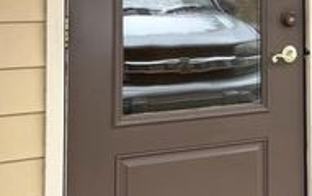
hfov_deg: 27.6
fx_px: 613
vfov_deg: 17.5
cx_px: 278
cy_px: -25
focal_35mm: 72
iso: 32
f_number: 1.6
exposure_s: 1/121
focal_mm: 5.1
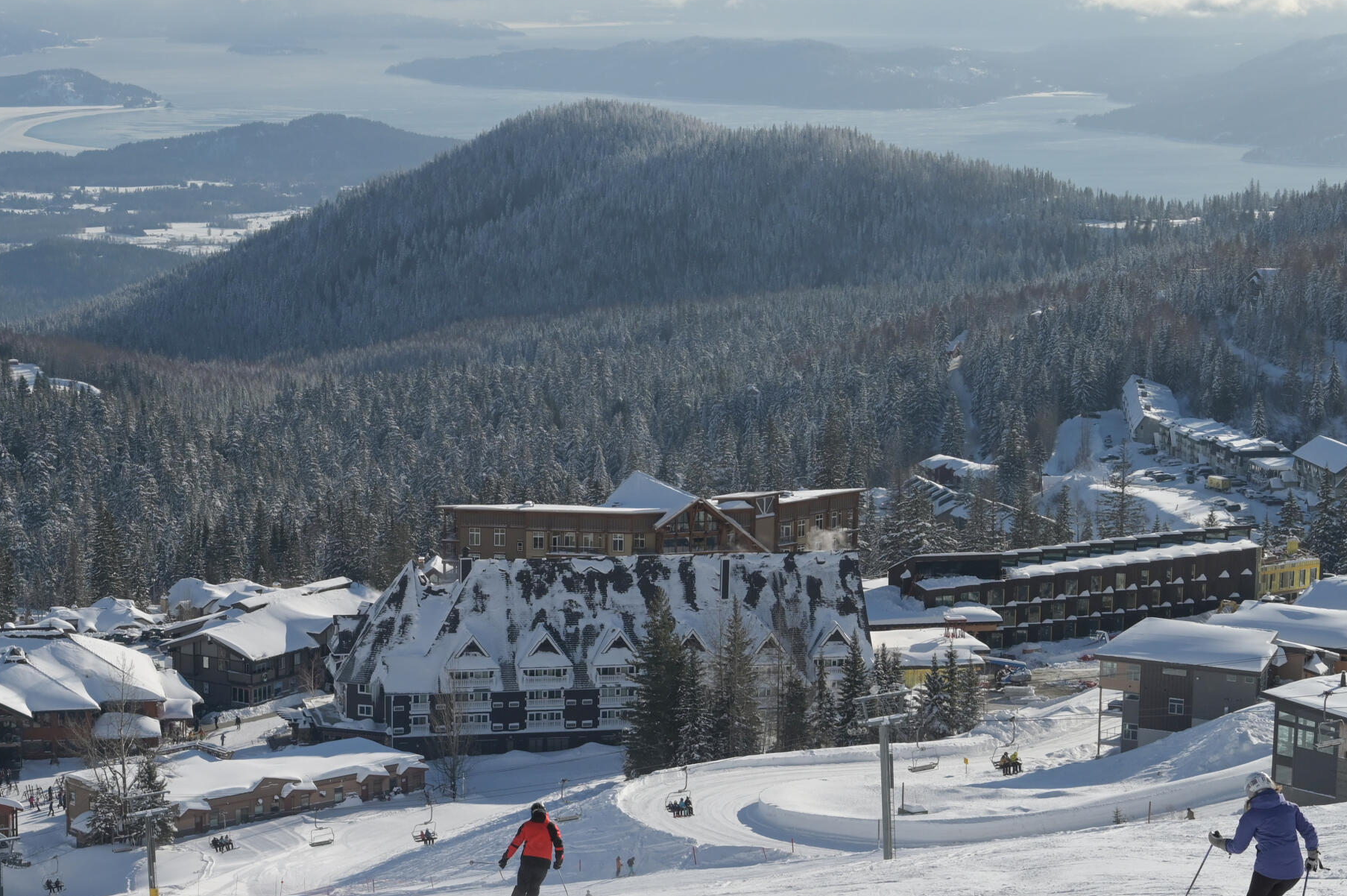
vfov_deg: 15.5
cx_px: 467
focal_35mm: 88
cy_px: 578
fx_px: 3290
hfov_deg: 23.1
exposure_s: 1/2500
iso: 400
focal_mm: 53
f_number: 8
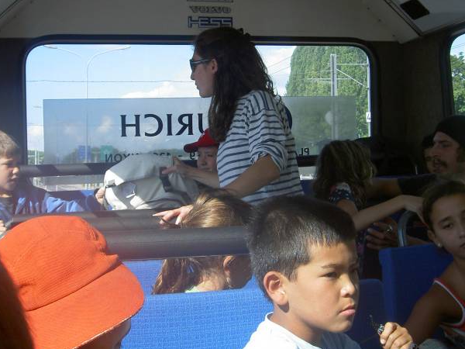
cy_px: 133
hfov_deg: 36.8
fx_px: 699
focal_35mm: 52
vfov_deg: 27.9
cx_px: 205
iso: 100
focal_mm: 8
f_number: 4.7
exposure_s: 1/160
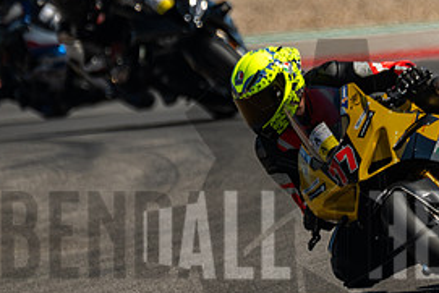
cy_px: 237
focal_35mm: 1286
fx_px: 15690
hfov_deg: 1.6
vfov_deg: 1.1
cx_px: 342
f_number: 5.6
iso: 500
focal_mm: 400
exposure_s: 1/1600
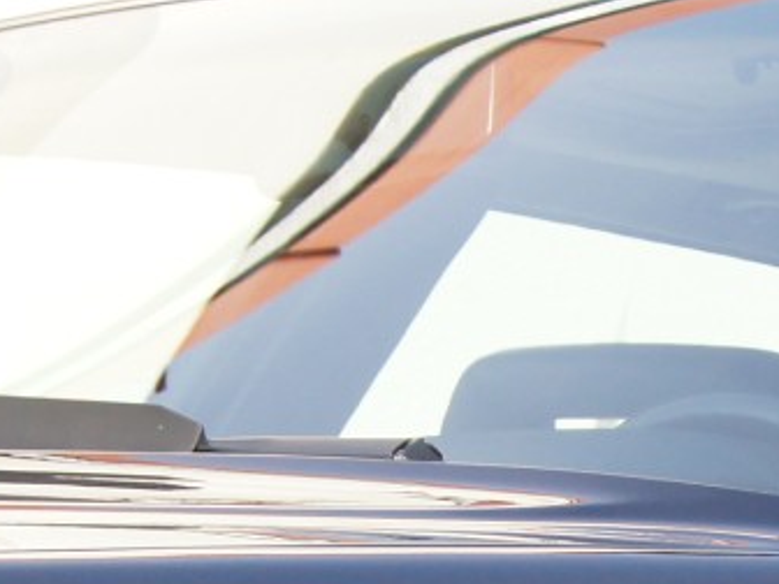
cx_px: 1194
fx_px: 9249
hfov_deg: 4.8
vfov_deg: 3.6
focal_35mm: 411
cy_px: 1066
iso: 400
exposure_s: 1/320
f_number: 9
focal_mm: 50
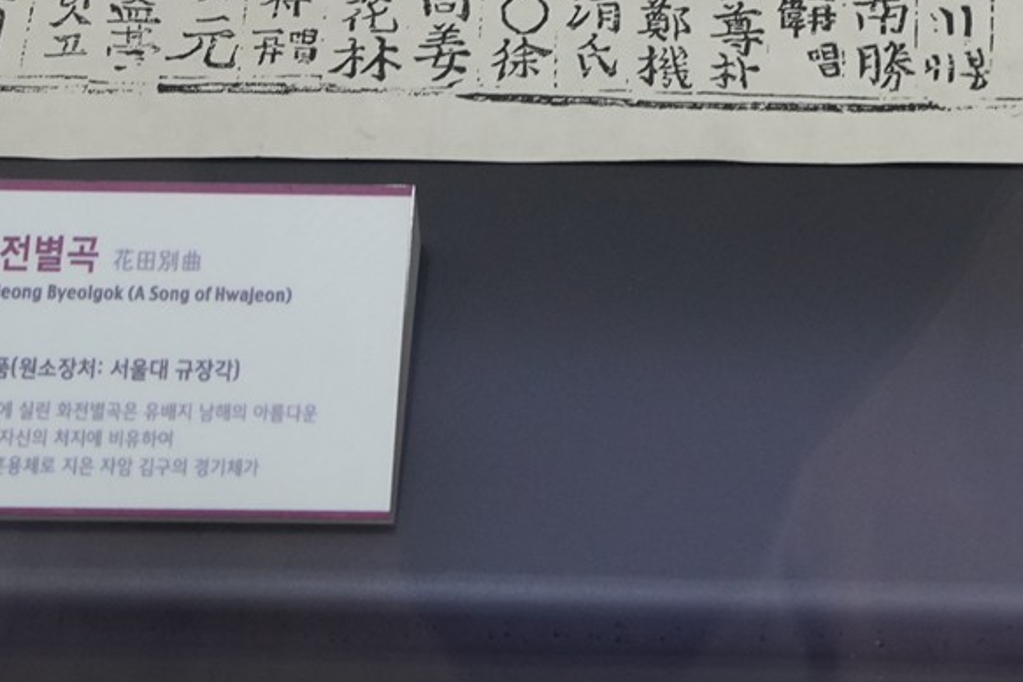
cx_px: 935
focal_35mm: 120
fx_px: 3411
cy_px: -256
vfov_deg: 11.1
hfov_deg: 16.8
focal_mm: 35
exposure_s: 1/100
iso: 1600
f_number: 5
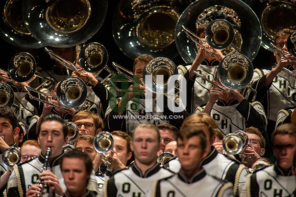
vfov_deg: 2.3
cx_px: 148
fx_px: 4930
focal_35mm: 600
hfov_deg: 3.4
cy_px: 98
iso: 2000
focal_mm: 600
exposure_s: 1/500
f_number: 5.6
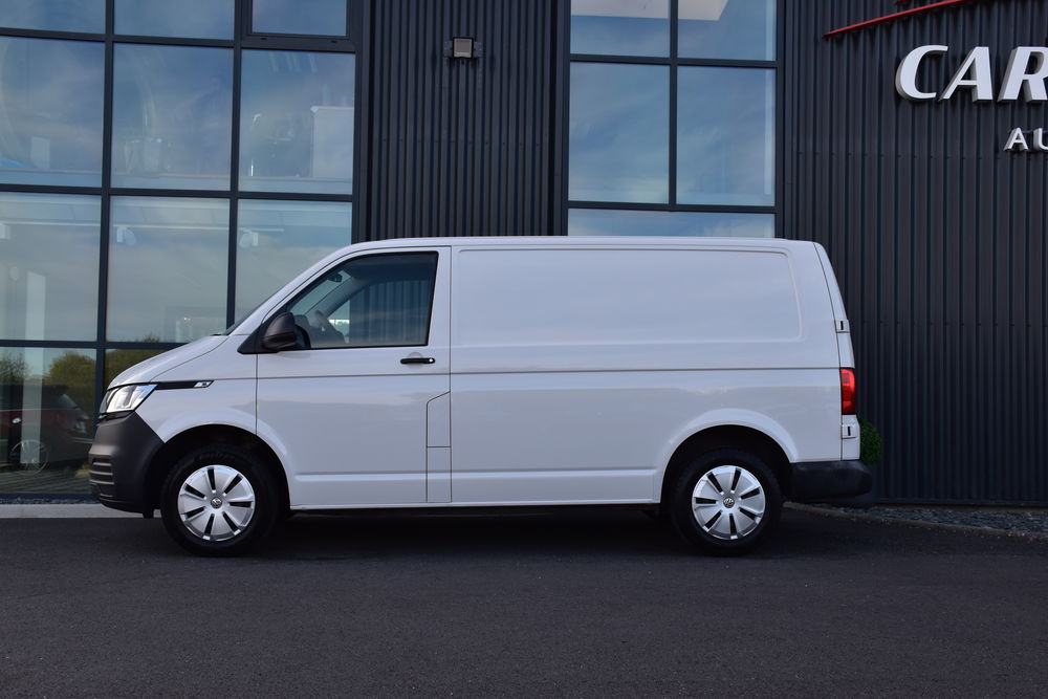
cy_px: 350
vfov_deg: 36.9
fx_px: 1048
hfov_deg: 53.1
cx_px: 524
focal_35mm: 36
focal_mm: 24
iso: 400
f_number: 10
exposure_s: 1/200
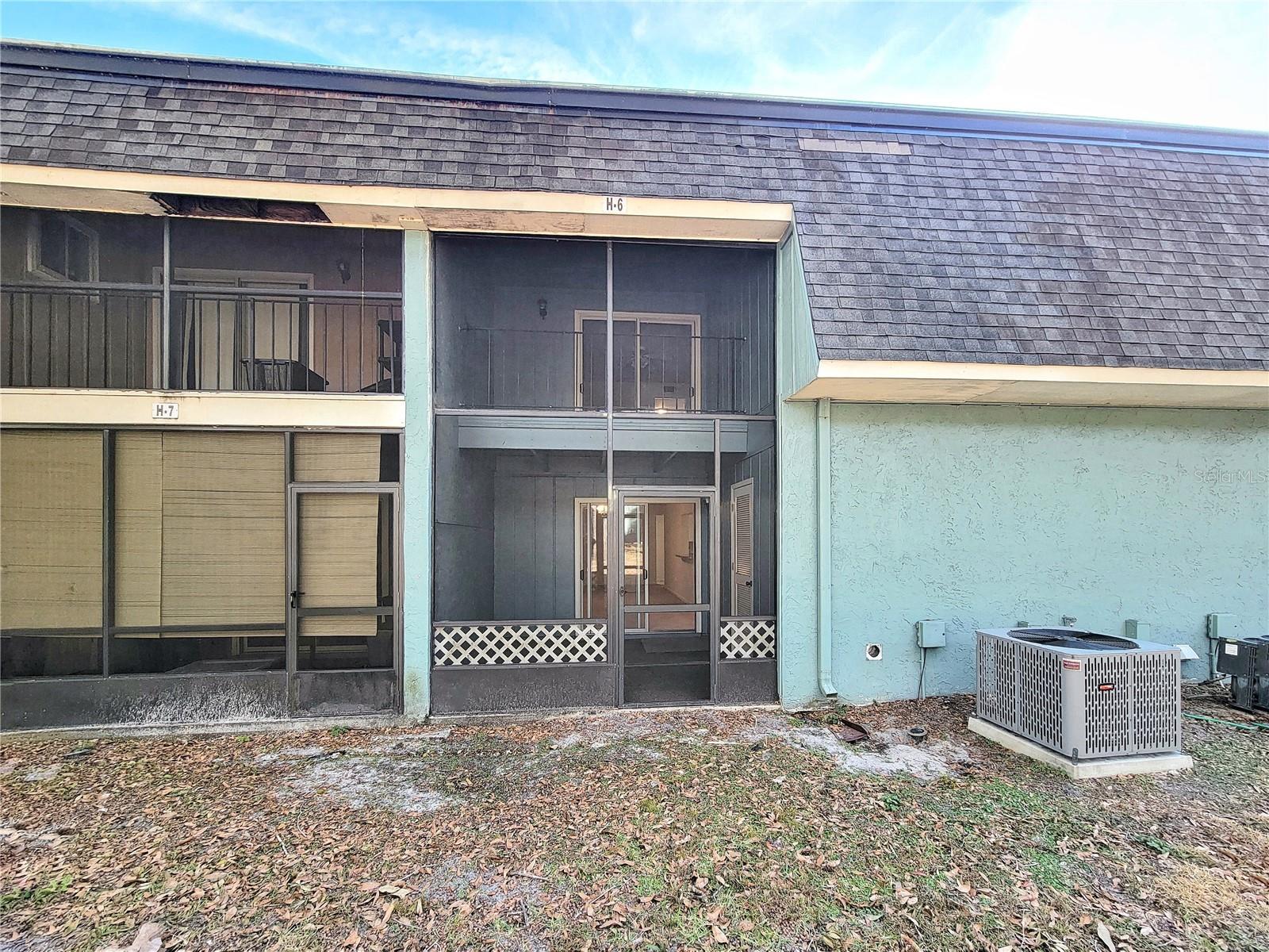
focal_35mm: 13
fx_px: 477
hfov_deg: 106.2
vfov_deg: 89.9
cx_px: 634
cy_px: 476
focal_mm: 2.2
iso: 64
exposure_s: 1/120
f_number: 2.2
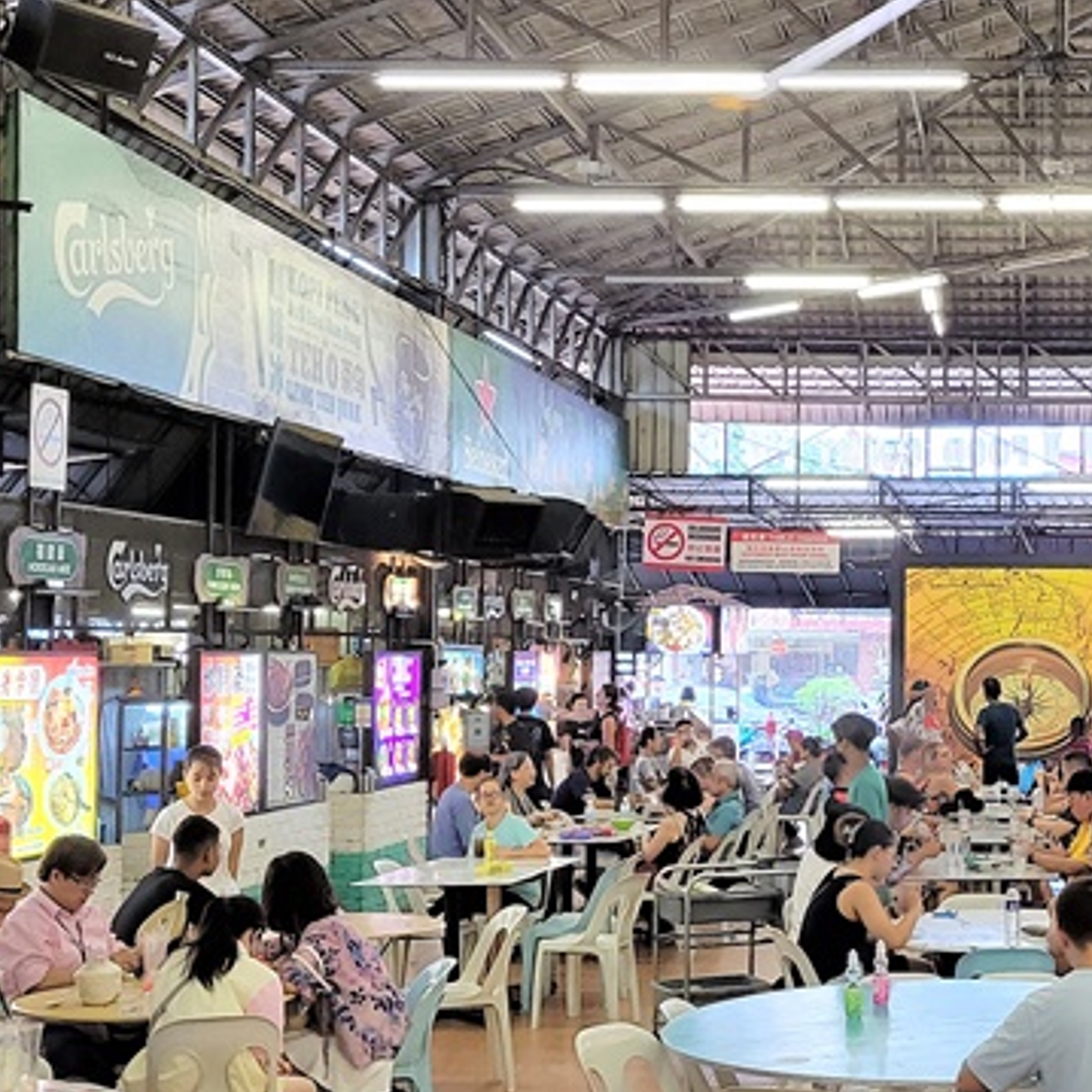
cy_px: 551
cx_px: 992
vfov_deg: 26.9
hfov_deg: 26.0
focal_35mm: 64
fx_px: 2284
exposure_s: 1/100
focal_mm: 5.4
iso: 250
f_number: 1.8
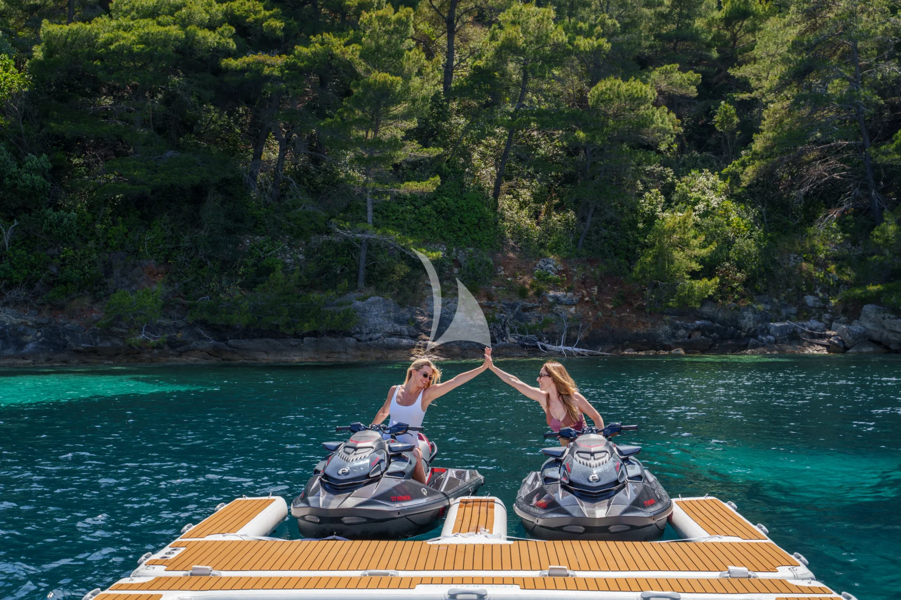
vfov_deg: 29.2
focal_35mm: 46
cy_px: 300
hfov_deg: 42.7
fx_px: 1151
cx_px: 450
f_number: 5
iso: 100
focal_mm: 46
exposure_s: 1/320
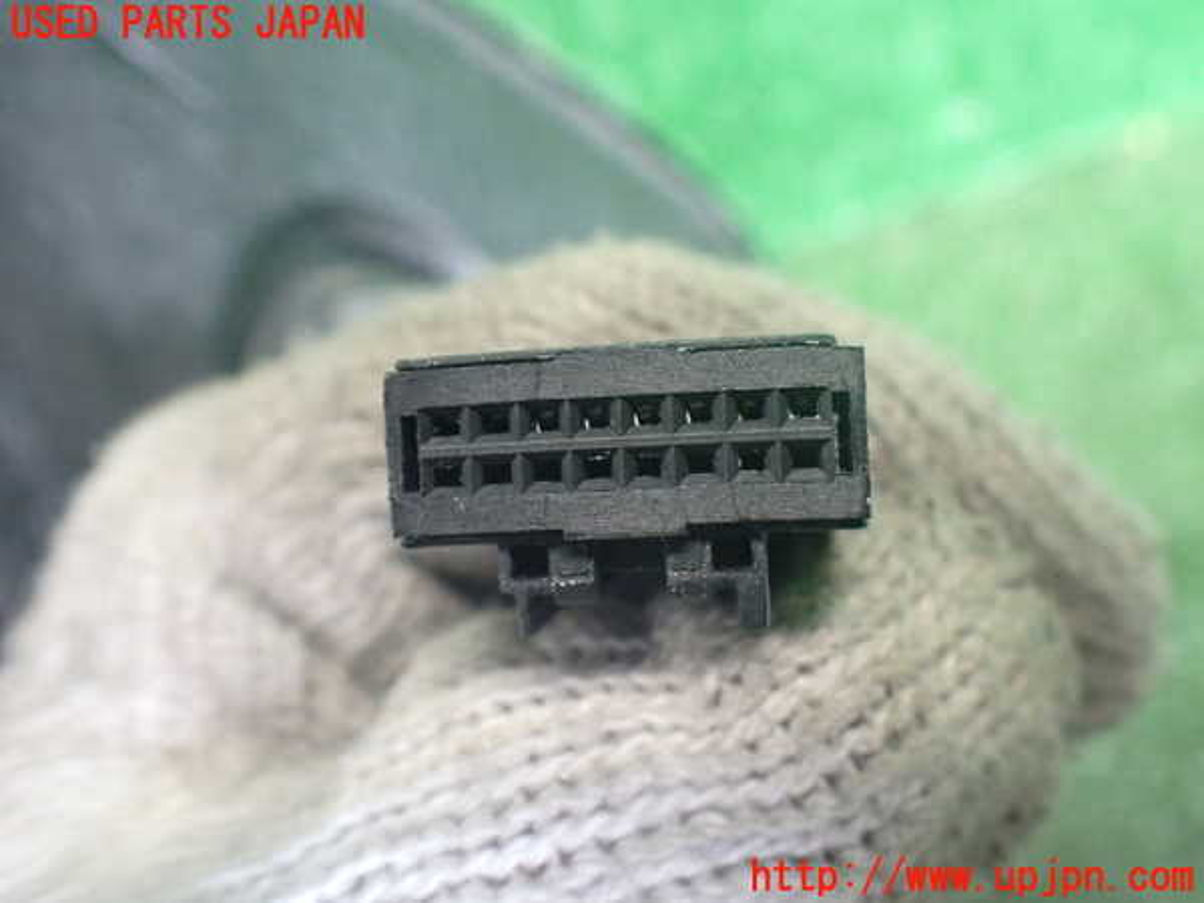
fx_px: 1043
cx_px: 602
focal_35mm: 30
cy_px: 452
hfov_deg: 60.0
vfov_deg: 46.8
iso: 800
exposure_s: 1/60
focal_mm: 5.4
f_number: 2.3
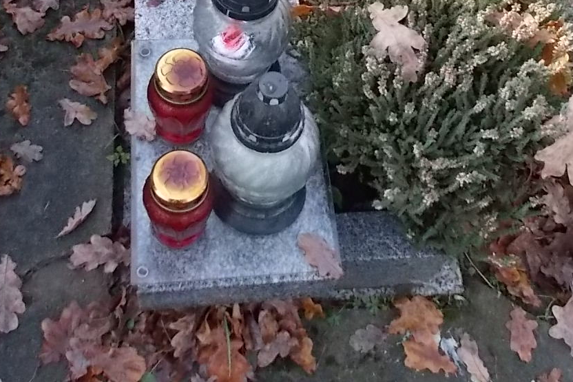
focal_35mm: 52
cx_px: 288
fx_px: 828
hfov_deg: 38.2
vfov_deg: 24.4
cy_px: -30
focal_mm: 4.6
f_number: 3.2
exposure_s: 1/500
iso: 400
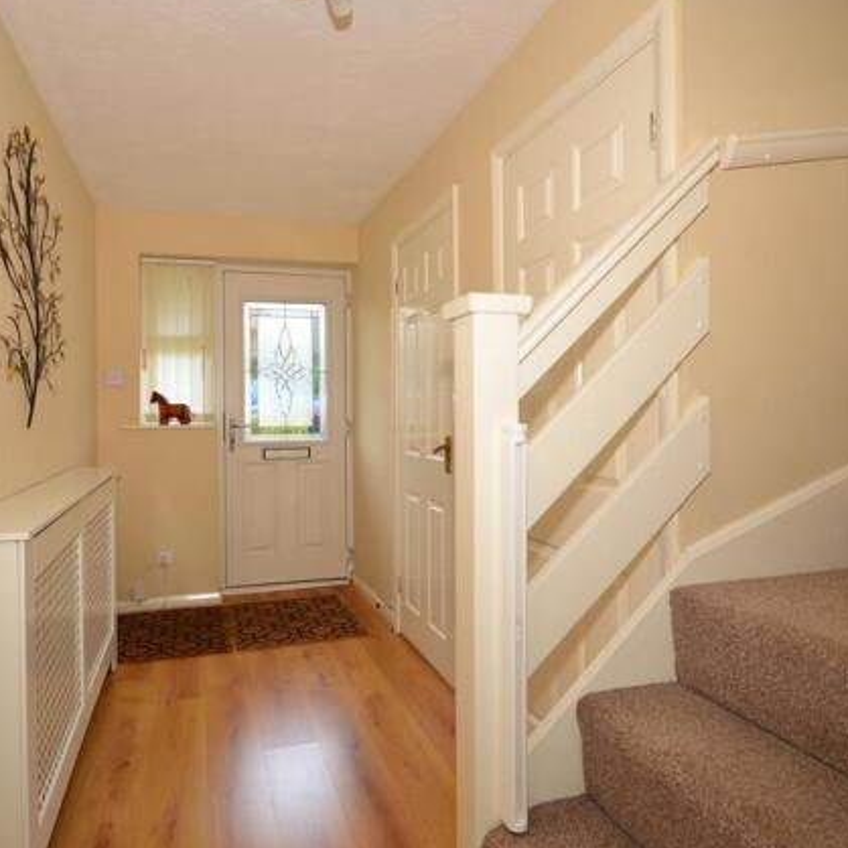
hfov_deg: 73.7
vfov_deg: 74.8
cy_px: 419
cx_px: 323
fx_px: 554
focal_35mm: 20
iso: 400
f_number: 5.6
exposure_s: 1/4
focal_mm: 10
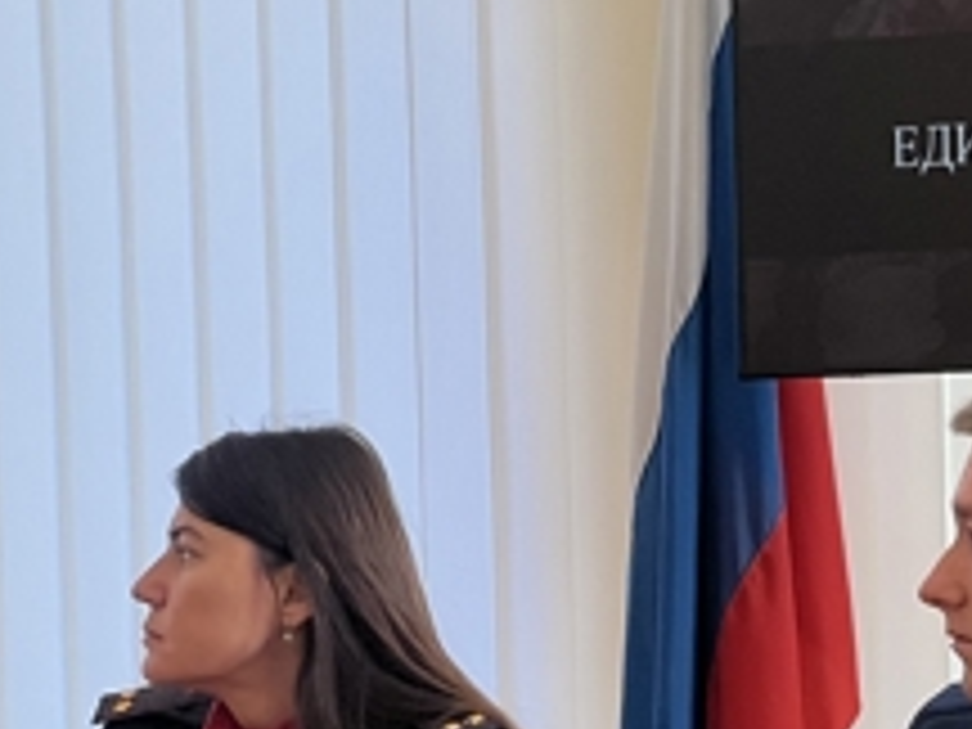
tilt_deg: -2.7
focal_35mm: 238
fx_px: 6683
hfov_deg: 8.2
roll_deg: +1.5
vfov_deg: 6.2
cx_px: 1262
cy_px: 639
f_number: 2.8
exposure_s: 1/100
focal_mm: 9
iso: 100
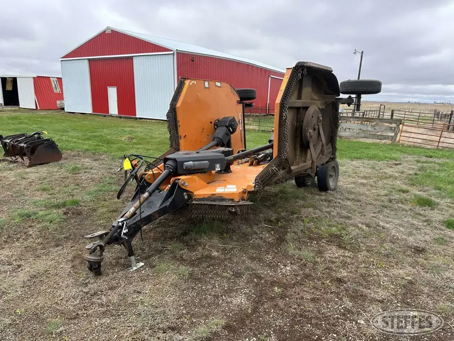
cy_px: 170
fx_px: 315
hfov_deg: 71.6
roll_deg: -0.6
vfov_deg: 56.8
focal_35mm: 24
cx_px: 227
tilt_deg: -13.2
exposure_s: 1/1183
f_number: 1.78
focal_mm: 6.86
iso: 80
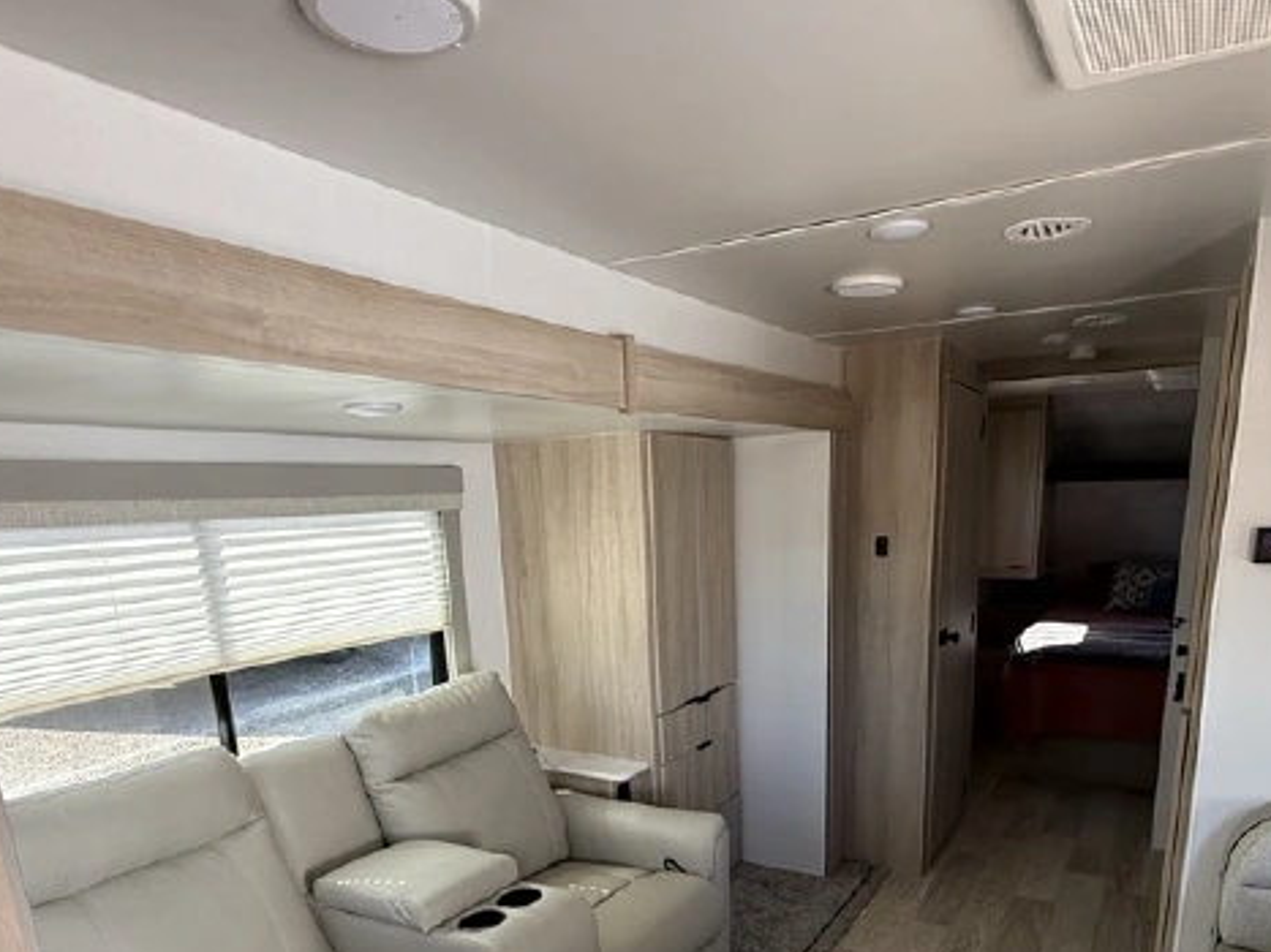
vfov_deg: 54.1
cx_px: 699
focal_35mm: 24
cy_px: 718
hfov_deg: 71.4
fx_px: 881
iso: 125
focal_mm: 2.22
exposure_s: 1/99
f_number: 2.2
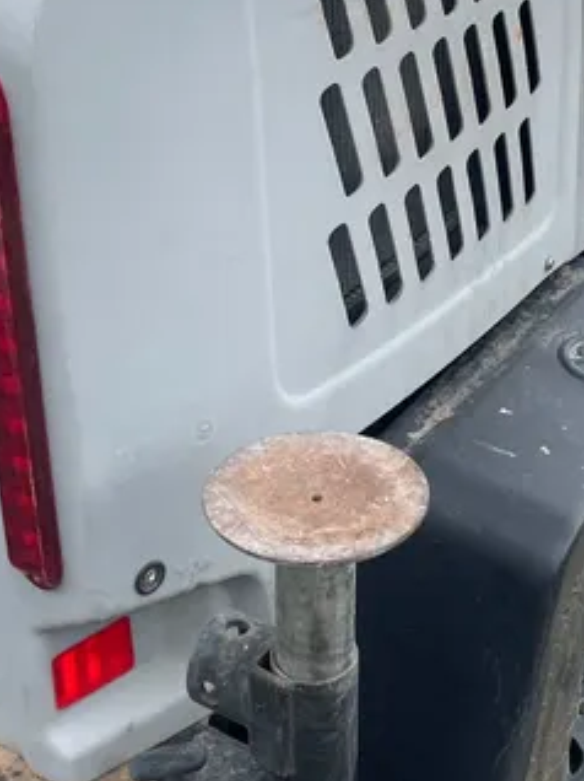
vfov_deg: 31.5
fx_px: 1351
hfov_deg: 24.2
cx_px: 402
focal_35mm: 60
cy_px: 178
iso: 32
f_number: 1.6
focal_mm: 4.2
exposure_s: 1/1642
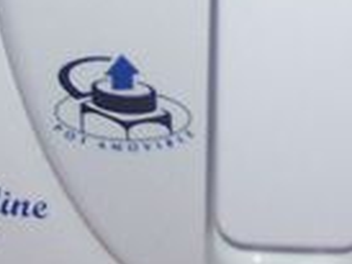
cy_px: -138
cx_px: 365
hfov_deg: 7.1
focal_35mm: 277
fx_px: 2819
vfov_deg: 5.3
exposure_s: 1/60
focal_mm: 6.3
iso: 80
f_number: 2.8
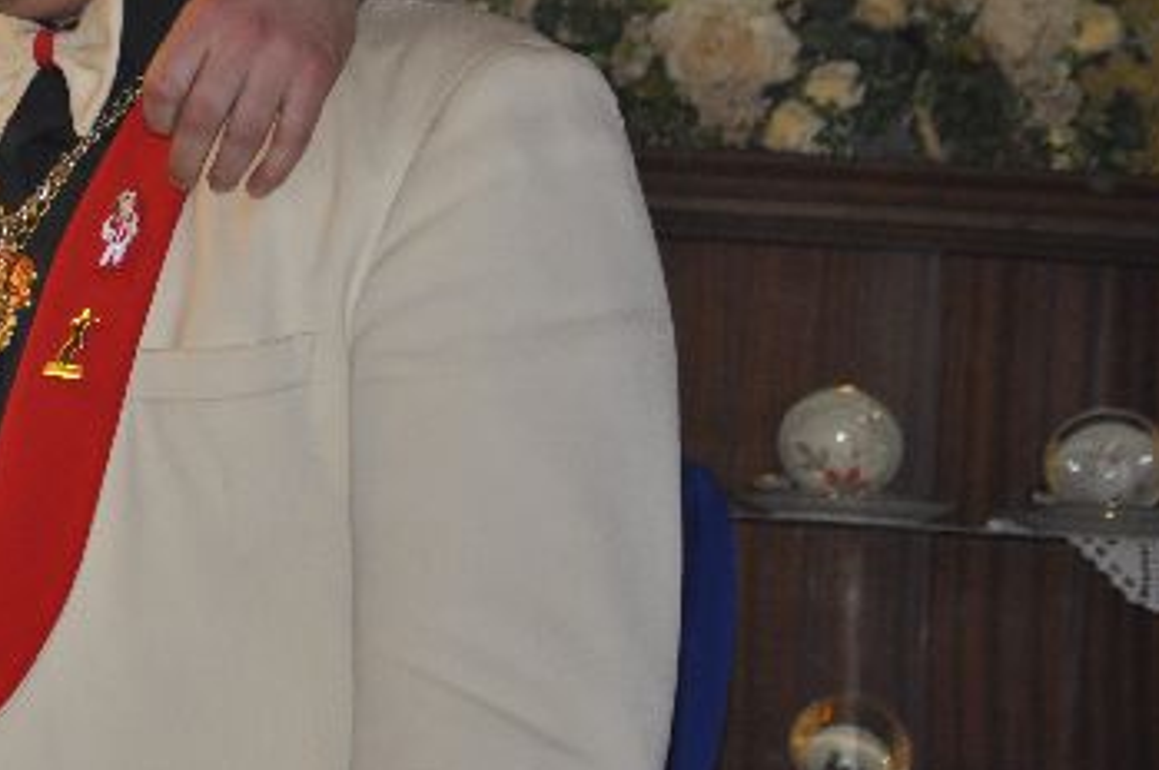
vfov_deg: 4.7
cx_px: -123
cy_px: 22
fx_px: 9396
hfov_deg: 7.0
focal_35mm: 292
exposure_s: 1/60
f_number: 5.6
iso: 400
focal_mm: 85
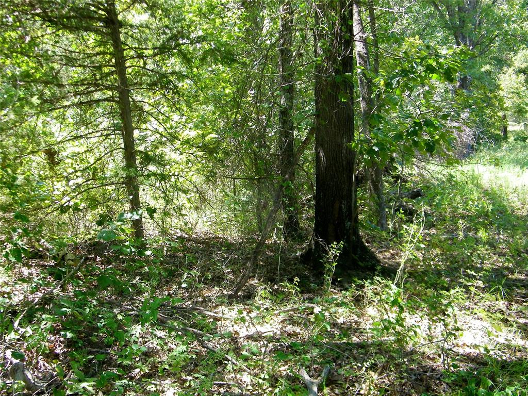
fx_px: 686
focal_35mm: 45
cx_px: 264
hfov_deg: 42.1
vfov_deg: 32.2
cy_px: 198
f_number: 3.9
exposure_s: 1/60
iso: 80
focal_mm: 8.1
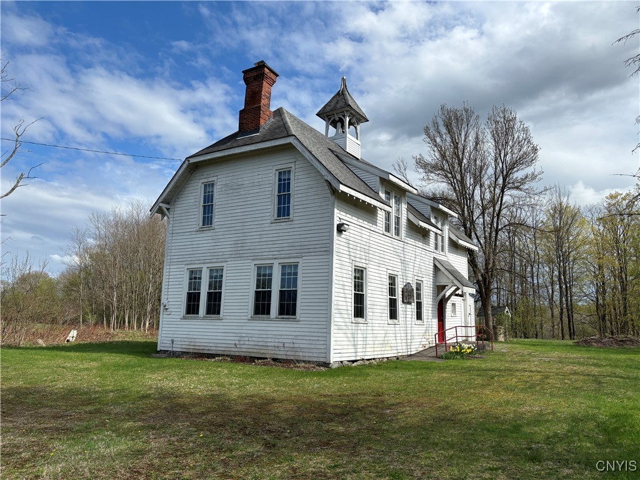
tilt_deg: +10.3
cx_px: 320
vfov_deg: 53.1
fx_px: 481
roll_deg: -0.8
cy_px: 240
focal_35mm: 26
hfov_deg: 67.3
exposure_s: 1/4854
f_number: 1.6
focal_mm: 5.96
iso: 50
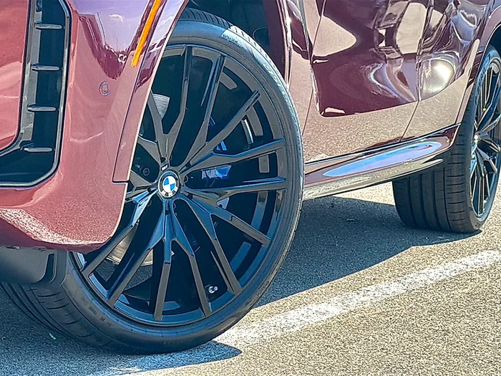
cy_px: 188
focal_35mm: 91
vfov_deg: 16.2
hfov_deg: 21.5
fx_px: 1317
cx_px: 250
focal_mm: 6.86
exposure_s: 1/3175
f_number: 1.78
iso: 100
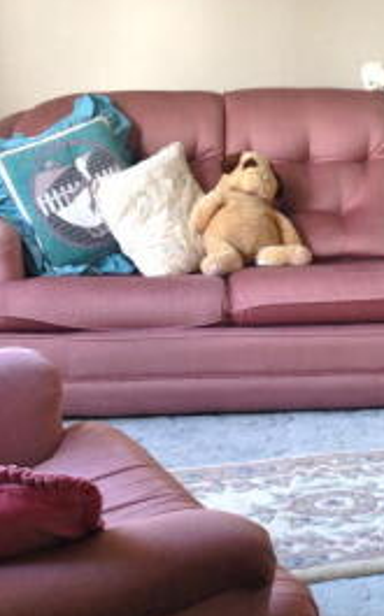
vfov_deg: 26.5
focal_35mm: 77
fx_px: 1293
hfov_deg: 16.6
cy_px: 148
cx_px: 378
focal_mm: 4.13
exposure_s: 1/26
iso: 50
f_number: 2.4
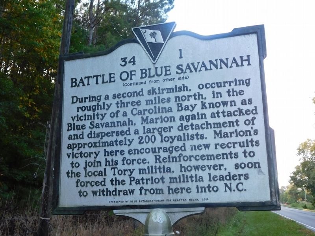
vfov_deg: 32.2
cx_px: 158
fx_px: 409
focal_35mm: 45
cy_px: 118
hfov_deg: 42.1
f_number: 3.7
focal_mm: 8
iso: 125
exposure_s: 1/50
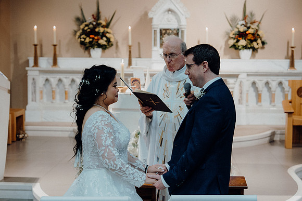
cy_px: 100
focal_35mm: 63
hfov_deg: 31.9
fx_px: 529
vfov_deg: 21.6
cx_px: 151
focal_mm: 63
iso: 1600
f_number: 3.5
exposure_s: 1/160
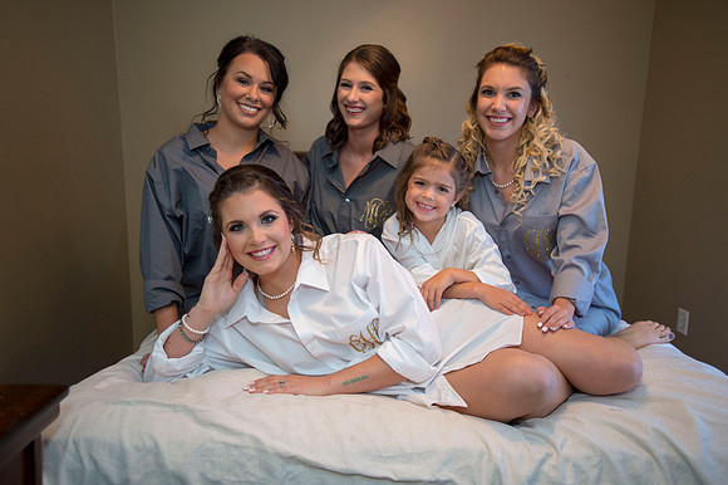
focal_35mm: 26
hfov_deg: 69.4
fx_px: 525
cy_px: 242
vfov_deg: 49.5
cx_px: 364
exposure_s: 1/100
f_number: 2.8
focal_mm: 26
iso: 1250
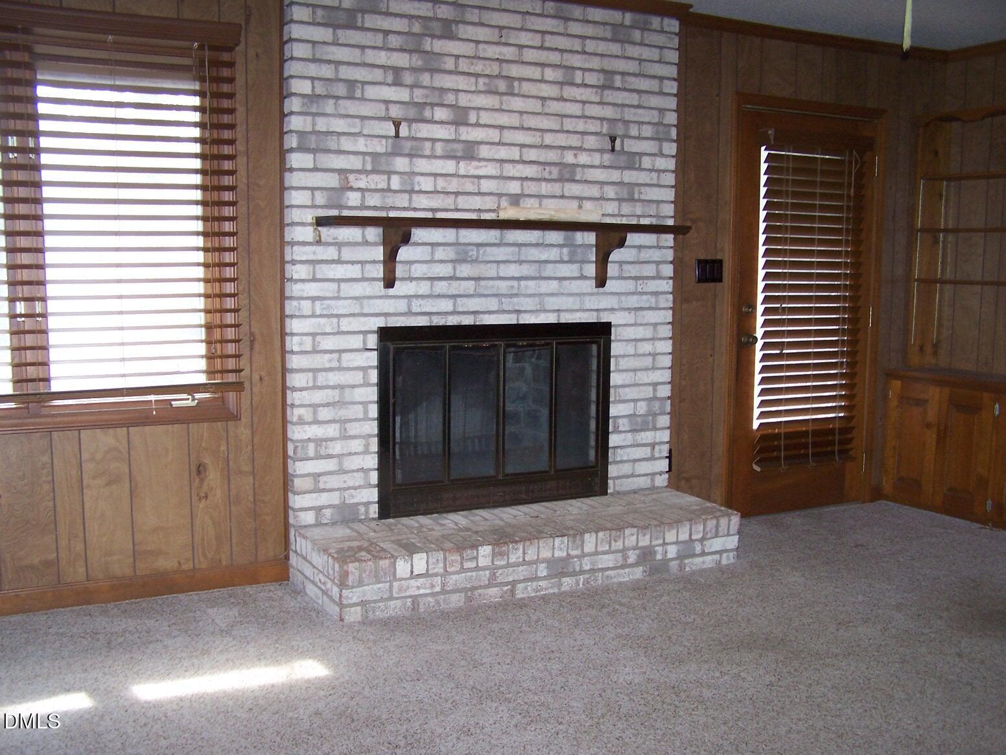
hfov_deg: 49.0
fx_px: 1104
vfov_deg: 37.7
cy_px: 378
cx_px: 503
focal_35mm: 38
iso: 140
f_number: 2.8
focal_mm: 6.3
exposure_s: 1/60
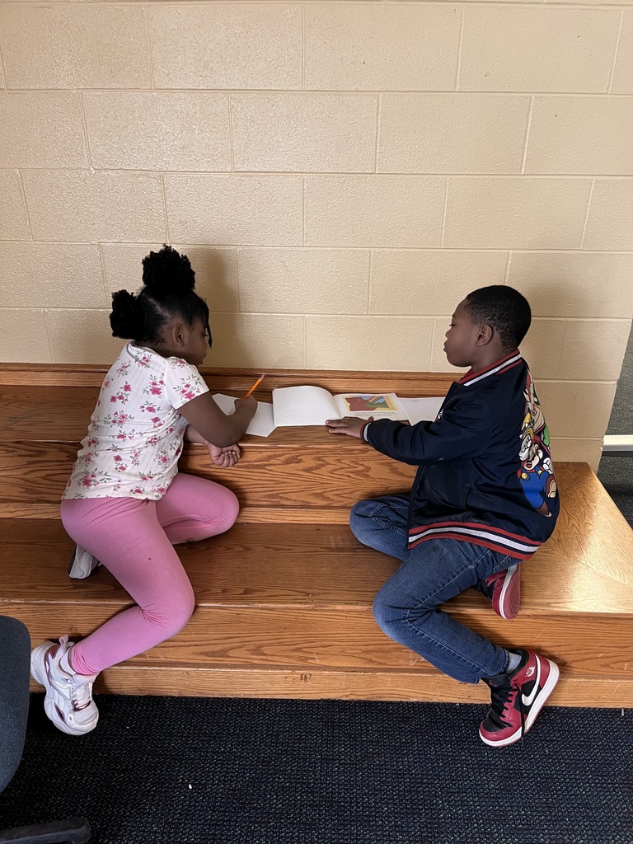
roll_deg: -1.1
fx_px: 634
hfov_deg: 53.1
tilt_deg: -26.4
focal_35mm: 26
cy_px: 422
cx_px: 316
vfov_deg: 67.3
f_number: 1.6
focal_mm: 5.1
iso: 320
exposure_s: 1/60
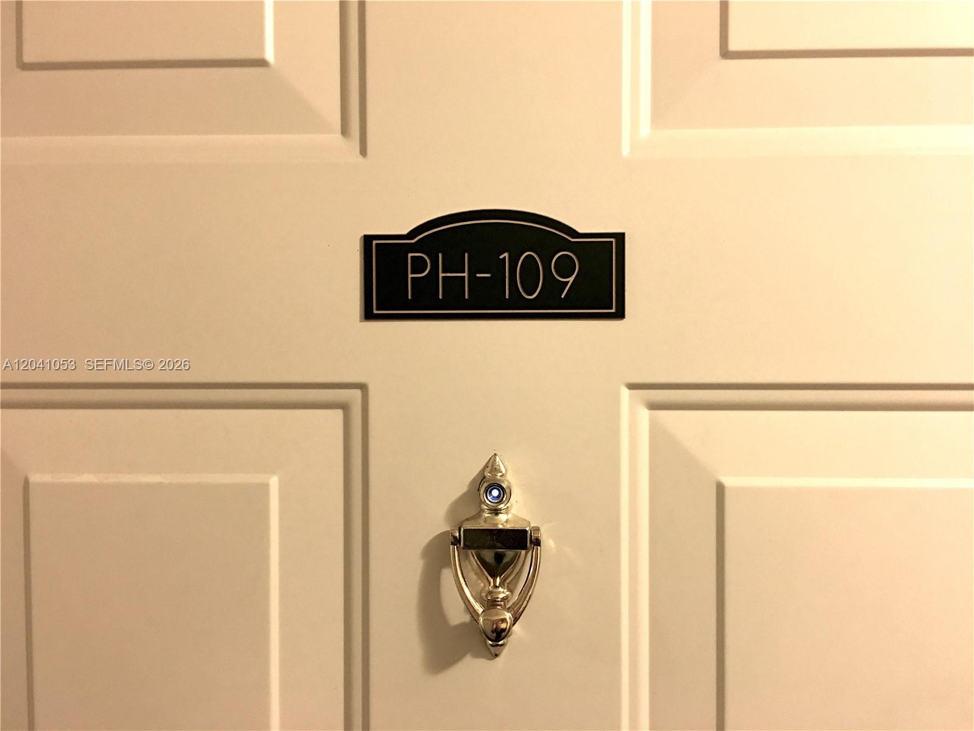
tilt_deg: -1.2
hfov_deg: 61.7
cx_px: 487
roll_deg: +0.3
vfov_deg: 48.2
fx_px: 816
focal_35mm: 29
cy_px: 366
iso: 100
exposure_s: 1/8
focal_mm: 4.15
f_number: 2.2
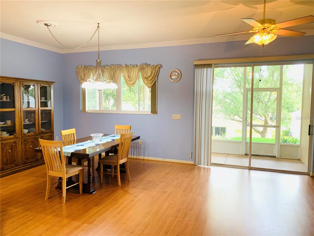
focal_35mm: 26
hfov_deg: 67.3
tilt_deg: -4.8
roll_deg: +0.1
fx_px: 236
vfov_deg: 53.1
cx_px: 157
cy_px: 118
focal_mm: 4.25
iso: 64
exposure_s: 1/60
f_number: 1.8
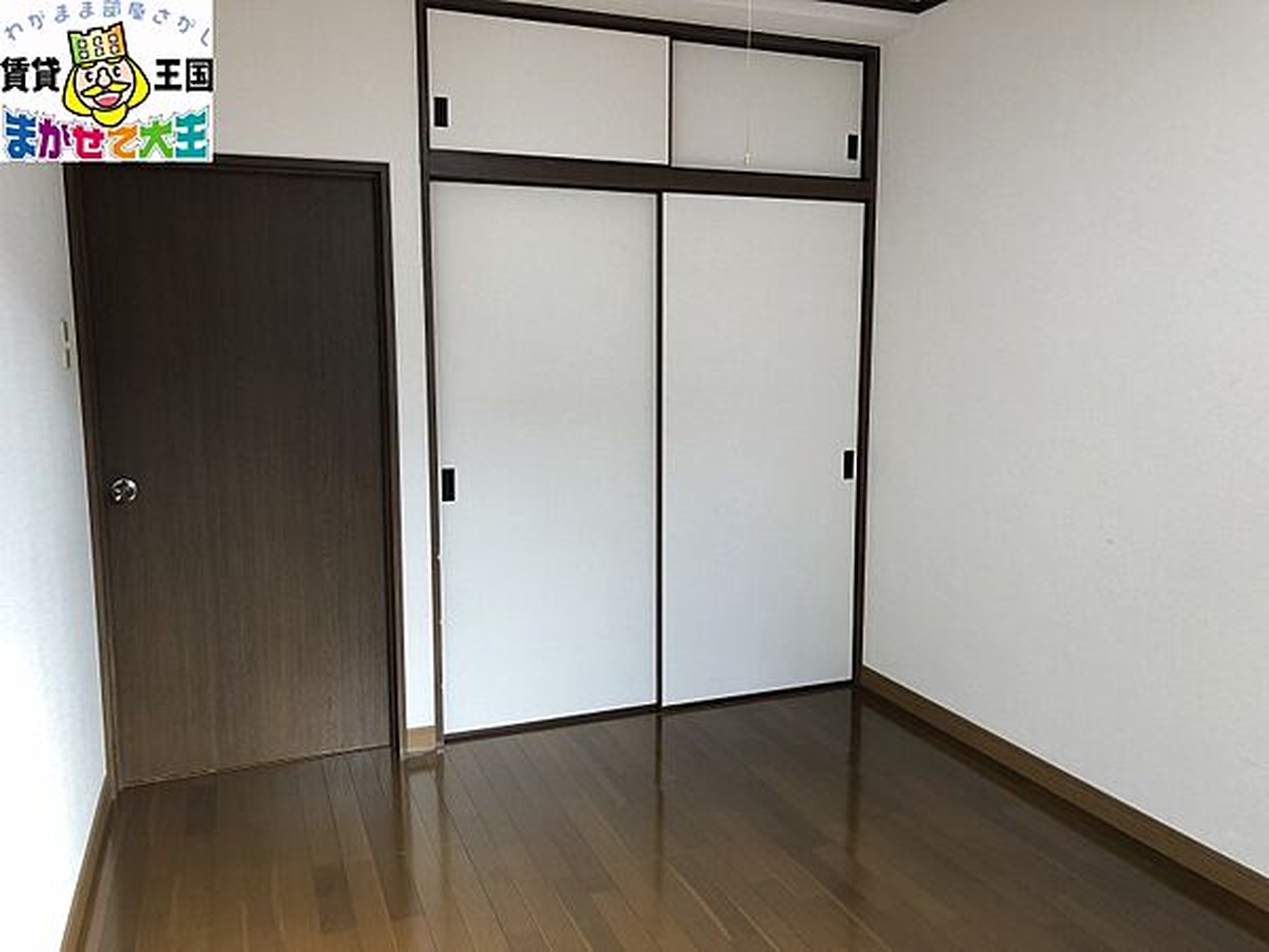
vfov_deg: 49.7
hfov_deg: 63.4
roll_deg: -0.5
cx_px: 634
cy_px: 476
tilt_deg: -7.7
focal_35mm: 28
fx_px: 1026
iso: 25
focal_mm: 4
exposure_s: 1/40
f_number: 1.8
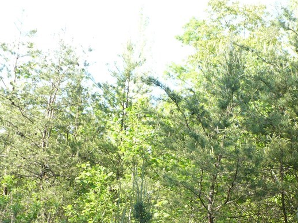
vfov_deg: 19.6
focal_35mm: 73
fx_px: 628
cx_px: 207
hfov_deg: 26.5
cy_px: 217
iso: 100
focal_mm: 6.1
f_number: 2.8
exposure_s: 1/160
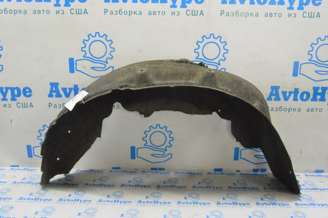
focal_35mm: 33
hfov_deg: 57.3
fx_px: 300
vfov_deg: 39.9
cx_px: 164
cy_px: 109
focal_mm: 22
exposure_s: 1/15
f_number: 20
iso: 6400
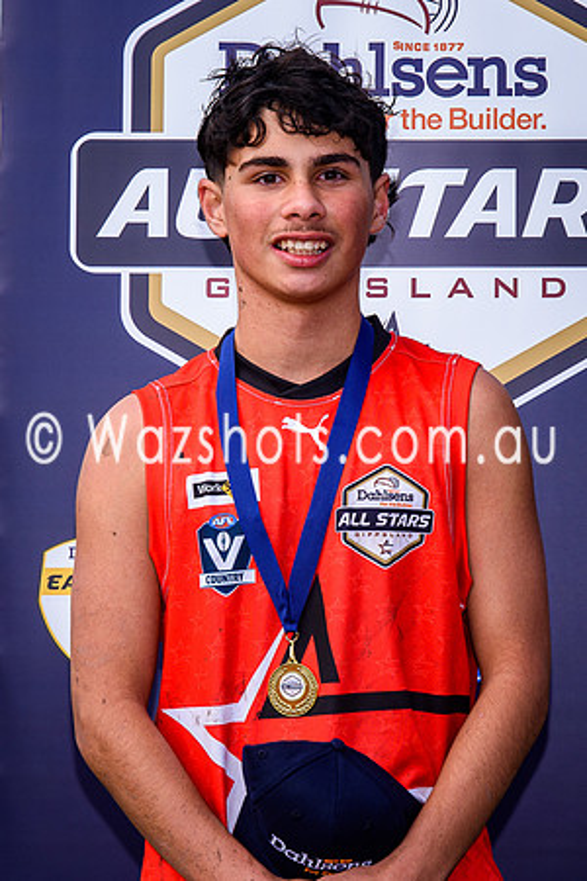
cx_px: 313
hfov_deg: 8.9
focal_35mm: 155
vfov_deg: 13.3
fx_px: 3780
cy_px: 487
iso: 100
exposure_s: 1/160
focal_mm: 50
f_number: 5.6
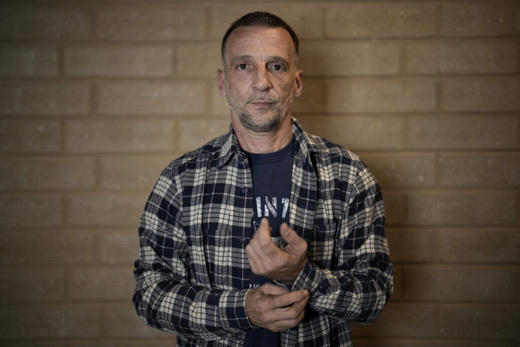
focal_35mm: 50
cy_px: 174
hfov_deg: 39.6
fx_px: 722
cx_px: 260
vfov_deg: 27.0
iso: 1600
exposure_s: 1/2000
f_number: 1.2
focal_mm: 50
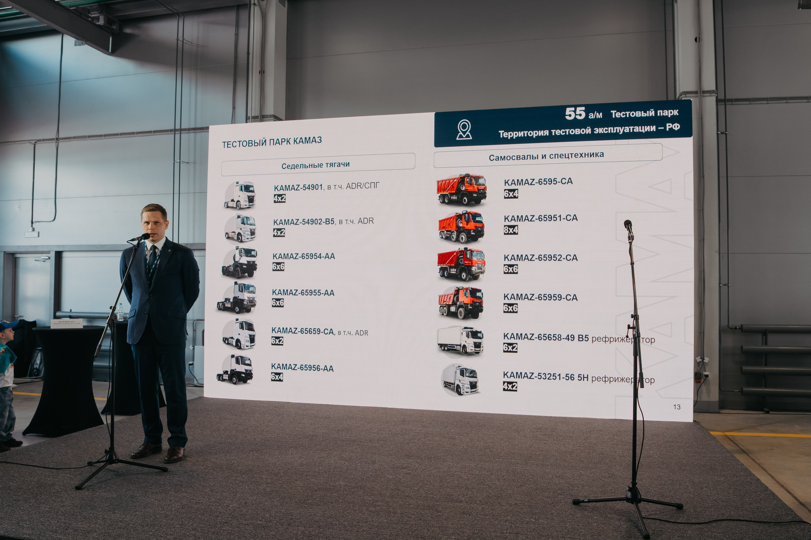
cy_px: 270
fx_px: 631
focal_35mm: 28
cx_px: 406
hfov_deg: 65.5
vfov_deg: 46.4
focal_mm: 28
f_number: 7.1
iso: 500
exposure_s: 1/125
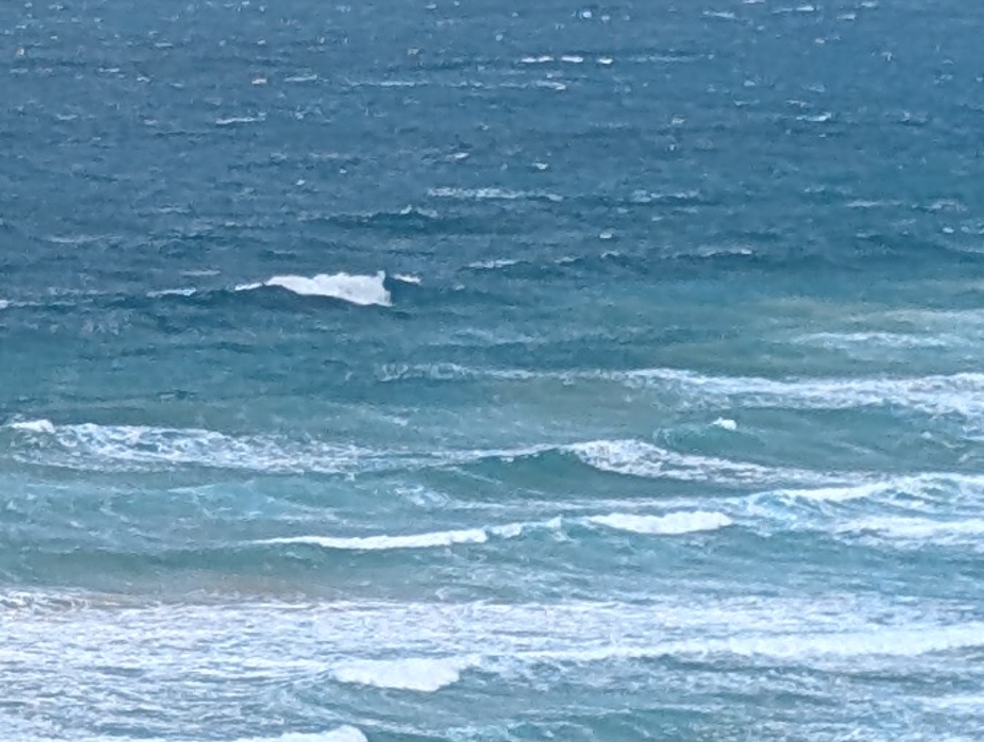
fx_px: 7690
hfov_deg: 7.3
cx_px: 76
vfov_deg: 5.5
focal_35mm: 270
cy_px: 505
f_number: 1.68
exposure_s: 1/2404
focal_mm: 6.9
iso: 20
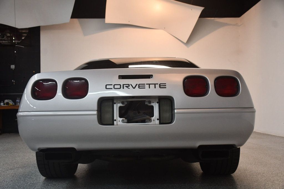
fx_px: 315
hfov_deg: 48.5
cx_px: 142
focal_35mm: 40
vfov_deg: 33.4
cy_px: 94
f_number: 4
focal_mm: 27
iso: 1250
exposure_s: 1/125
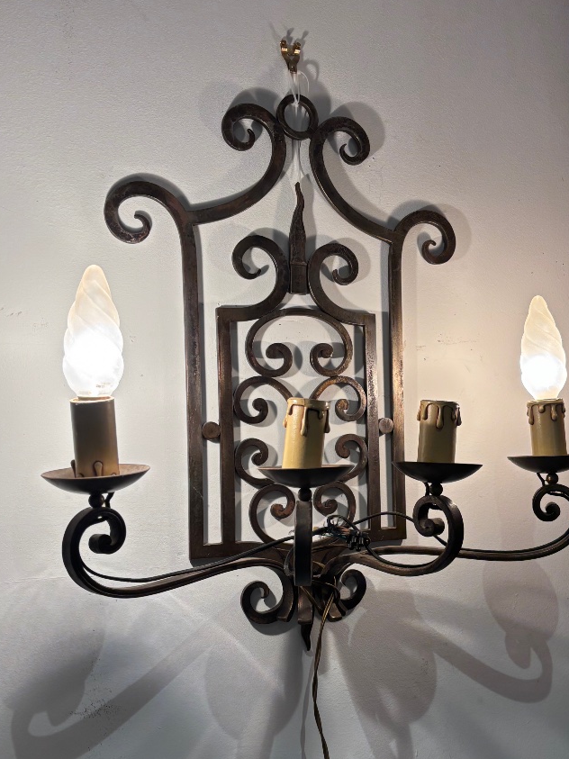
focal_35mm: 37
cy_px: 430
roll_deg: +0.5
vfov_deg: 50.0
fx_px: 811
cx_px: 364
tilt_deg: +0.2
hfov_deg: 38.4
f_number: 1.6
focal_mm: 5.96
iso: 64
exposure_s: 1/100
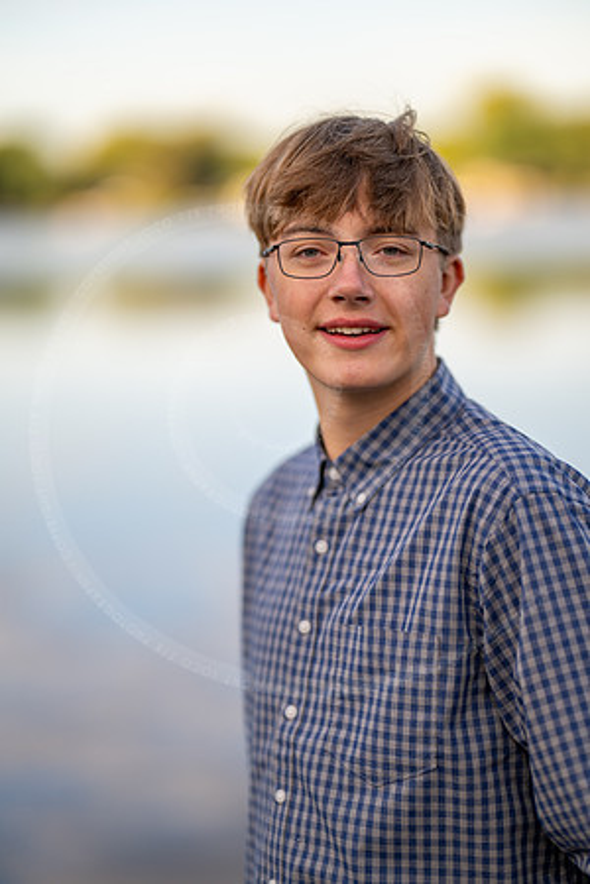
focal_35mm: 85
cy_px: 442
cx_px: 295
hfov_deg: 16.1
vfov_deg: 23.9
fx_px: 2089
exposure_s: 1/1600
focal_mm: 85
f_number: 1.2
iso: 100
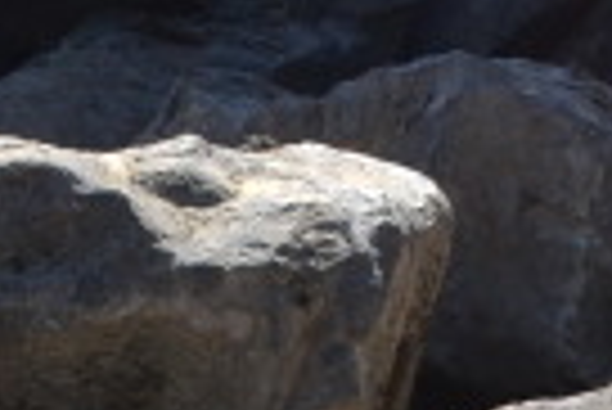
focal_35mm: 270
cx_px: 1073
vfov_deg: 4.8
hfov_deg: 7.4
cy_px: -1027
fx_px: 4595
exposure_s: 1/200
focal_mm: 24
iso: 100
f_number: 7.1
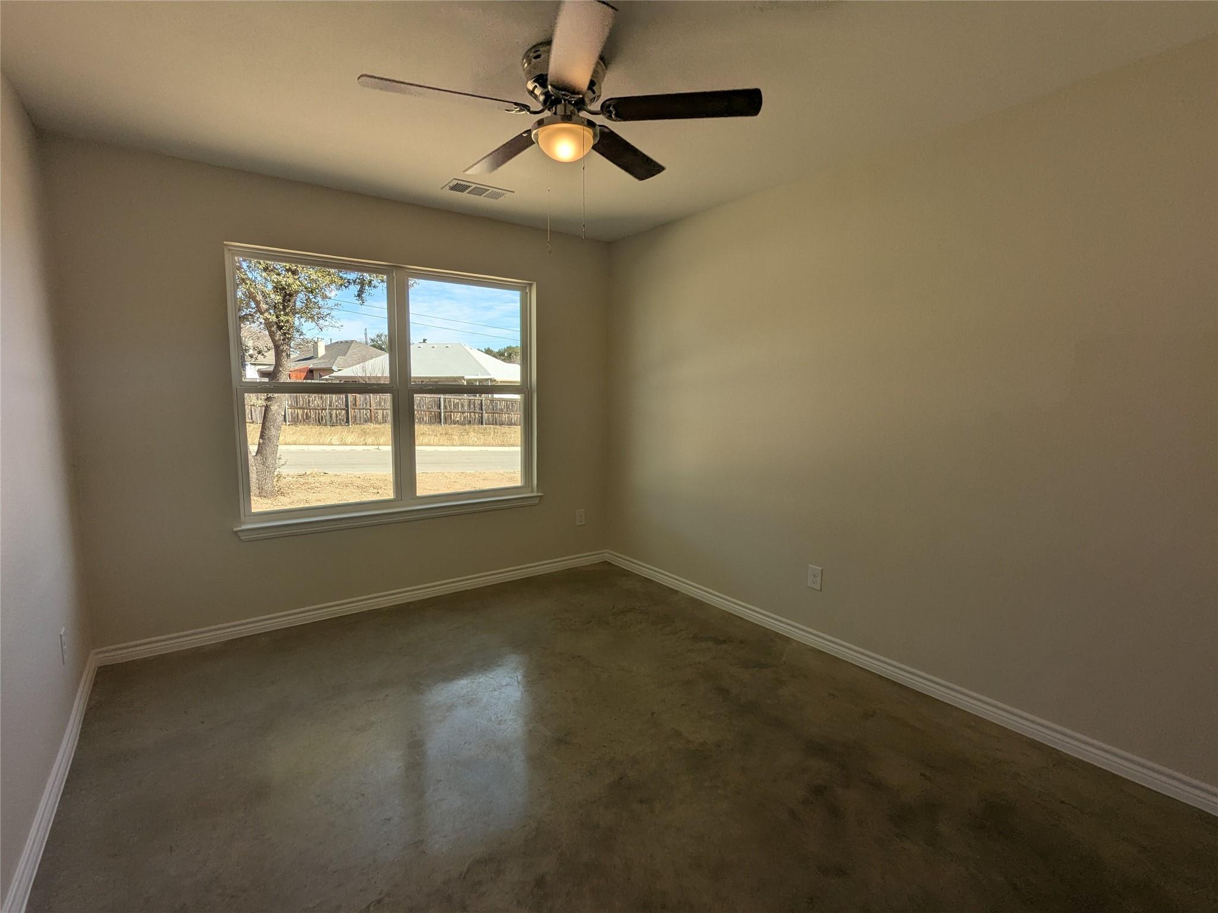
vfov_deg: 78.1
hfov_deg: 94.5
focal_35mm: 16
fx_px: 563
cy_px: 456
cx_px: 609
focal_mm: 2.35
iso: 55
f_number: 2.2
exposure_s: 1/678
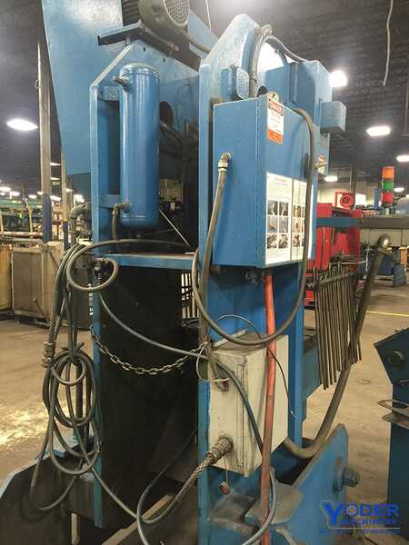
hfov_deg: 48.2
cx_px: 204
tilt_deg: -5.8
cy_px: 272
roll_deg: -1.7
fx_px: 457
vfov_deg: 61.7
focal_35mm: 29
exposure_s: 1/15
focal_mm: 4.15
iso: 125
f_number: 2.2
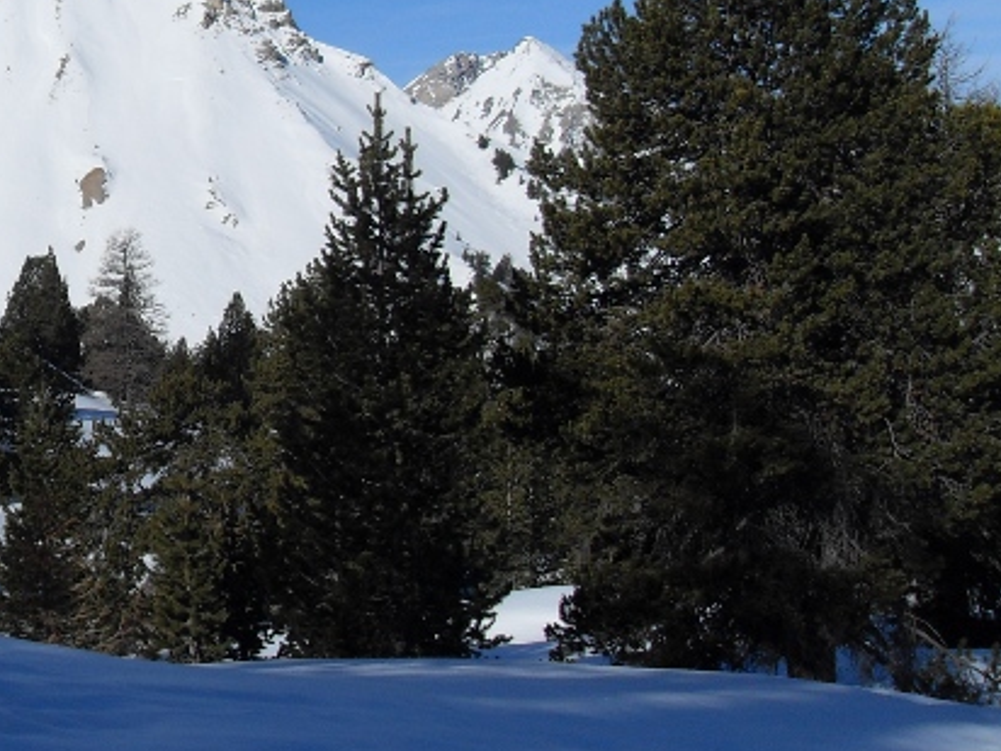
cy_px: 148
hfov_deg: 27.4
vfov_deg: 21.3
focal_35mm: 68
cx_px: 83
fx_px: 1966
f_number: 7
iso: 80
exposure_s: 1/750
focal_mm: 6.3
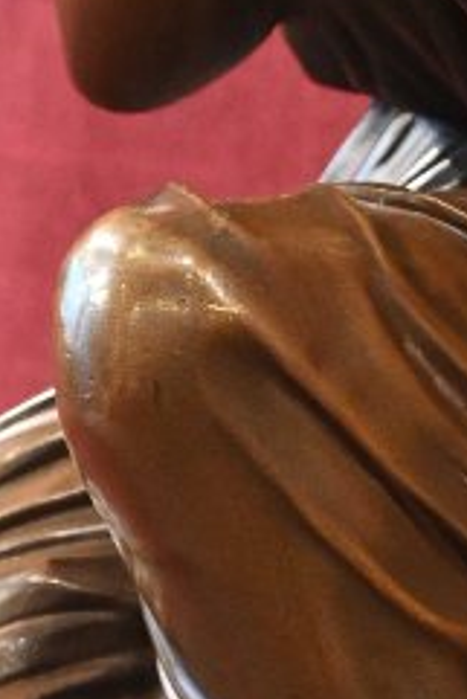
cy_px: 264
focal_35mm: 358
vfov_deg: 5.8
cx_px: 415
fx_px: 6956
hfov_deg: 3.8
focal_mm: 48
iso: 6400
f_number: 6
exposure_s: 1/60
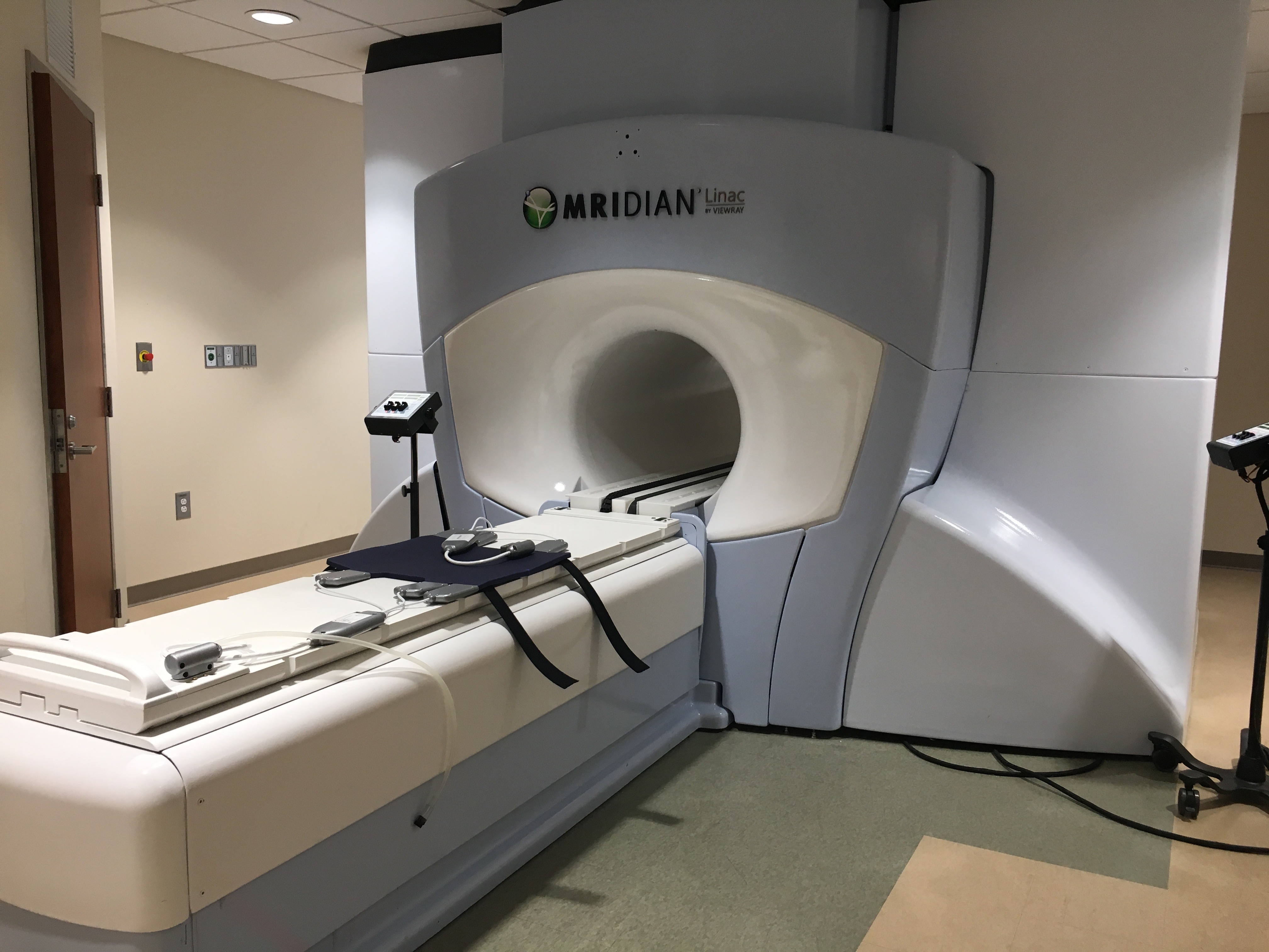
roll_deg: -0.9
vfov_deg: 48.2
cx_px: 634
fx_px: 1063
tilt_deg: -8.5
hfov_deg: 61.7
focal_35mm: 29
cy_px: 476
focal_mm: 4.15
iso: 25
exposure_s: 1/30
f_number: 2.2
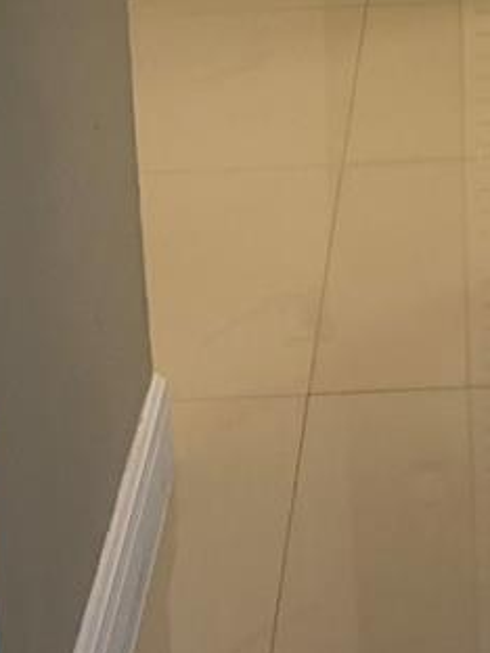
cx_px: 614
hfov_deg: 14.3
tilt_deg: -13.8
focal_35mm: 100
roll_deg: -0.1
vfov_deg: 17.6
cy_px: -322
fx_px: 1887
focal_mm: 4.25
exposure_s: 1/60
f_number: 1.8
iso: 160
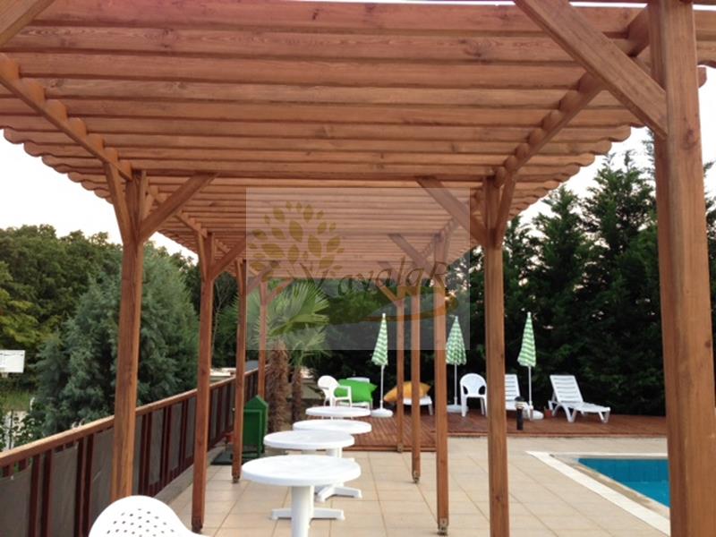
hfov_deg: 55.4
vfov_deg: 42.9
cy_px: 268
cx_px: 358
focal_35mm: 33
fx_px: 683
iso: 64
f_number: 2.4
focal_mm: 4.13
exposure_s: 1/120
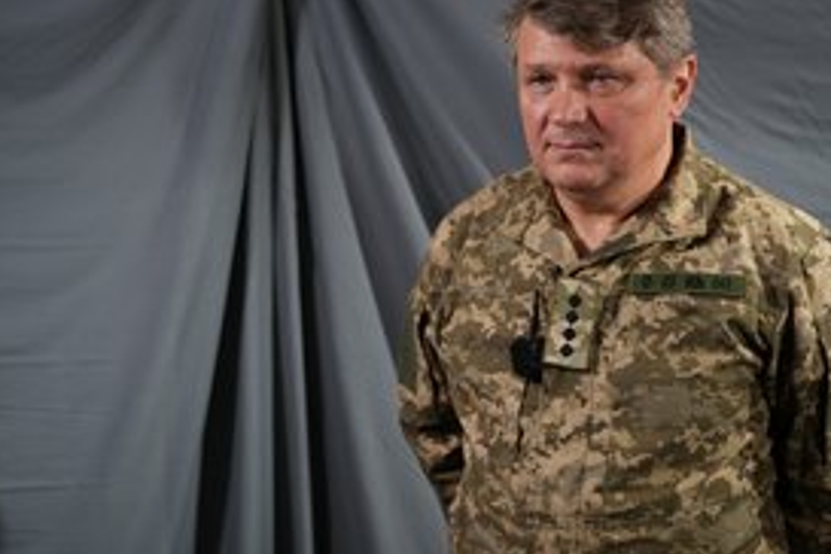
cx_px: 429
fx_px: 1016
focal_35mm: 44
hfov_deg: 44.5
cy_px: 254
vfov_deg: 30.5
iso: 320
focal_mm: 30
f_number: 2.8
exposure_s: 1/100
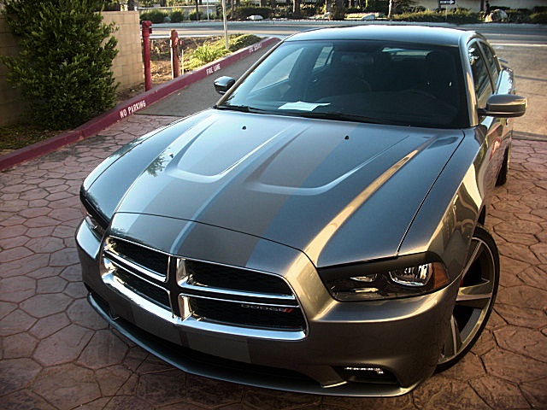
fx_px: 569
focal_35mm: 36
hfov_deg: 51.4
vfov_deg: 39.7
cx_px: 274
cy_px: 205
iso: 50
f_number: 2.8
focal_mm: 6.3
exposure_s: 1/80
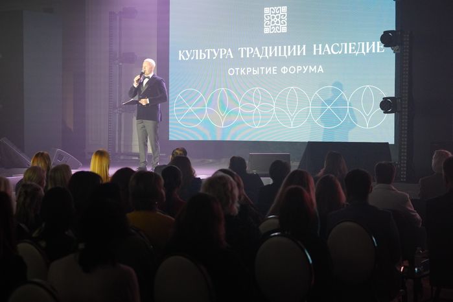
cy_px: 151
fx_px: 881
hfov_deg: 28.8
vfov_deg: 19.5
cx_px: 226
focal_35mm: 70
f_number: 4
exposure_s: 1/160
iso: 2500
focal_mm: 70
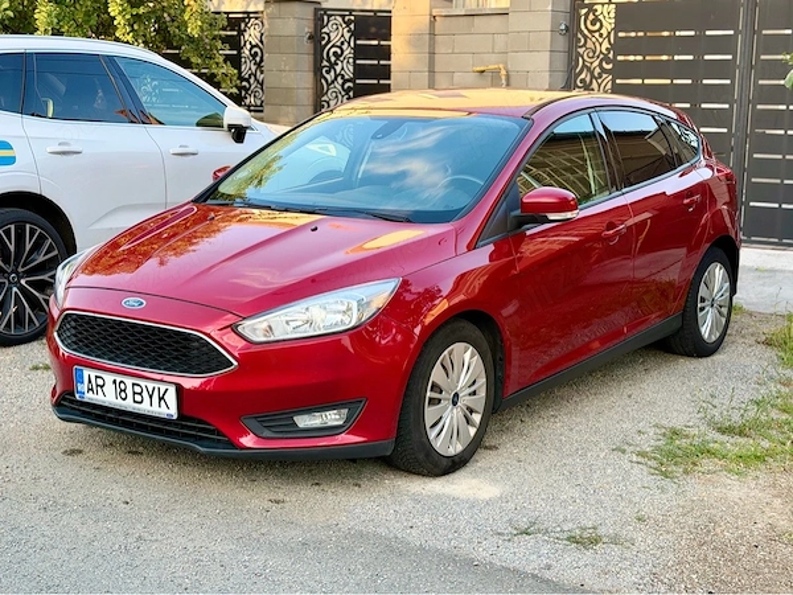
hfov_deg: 39.7
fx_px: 1100
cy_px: 298
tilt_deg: -9.7
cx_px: 396
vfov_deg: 30.3
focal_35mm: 48
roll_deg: +0.1
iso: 64
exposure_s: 1/294
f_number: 1.78
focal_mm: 6.76
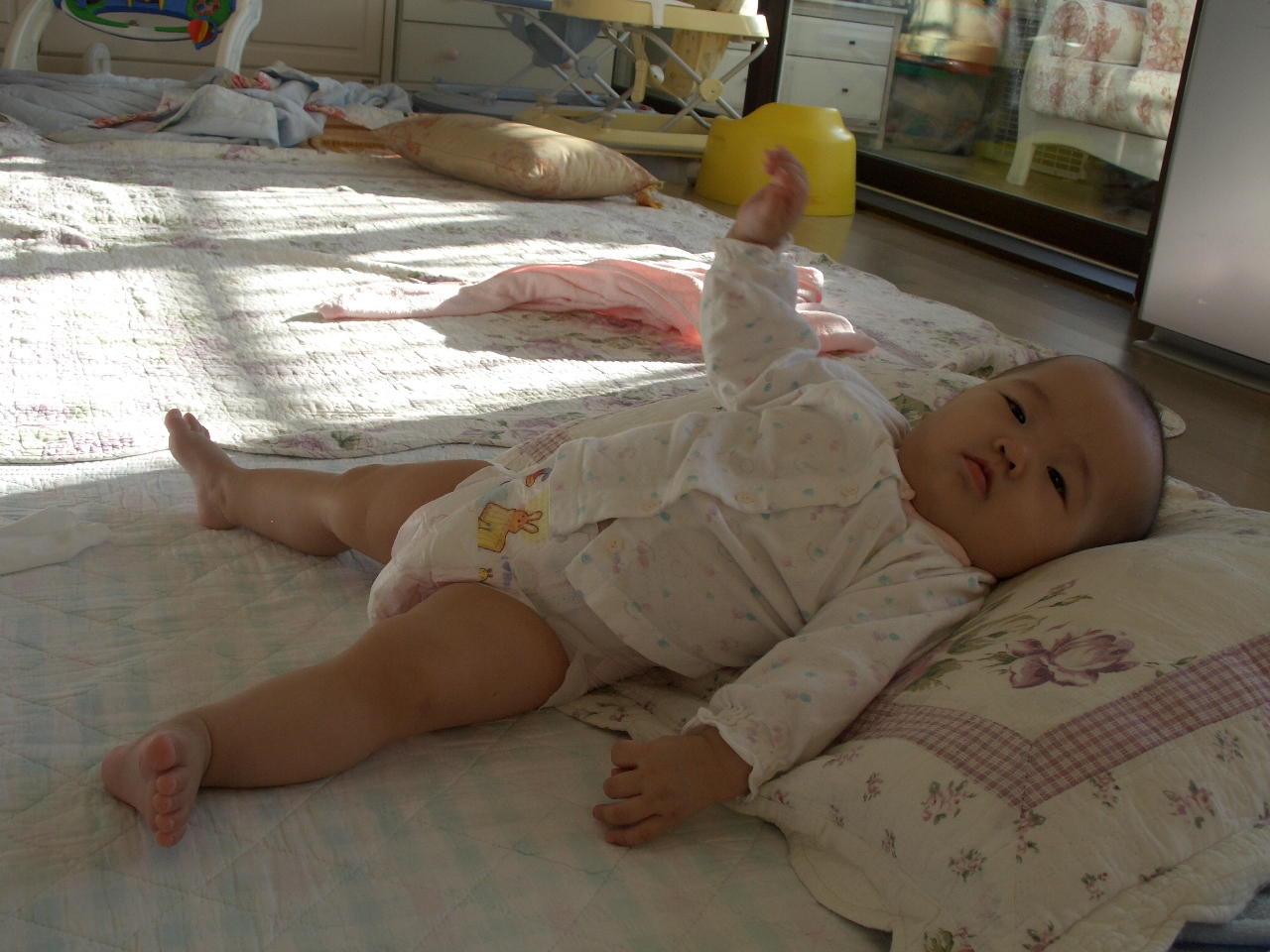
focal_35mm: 36
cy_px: 476
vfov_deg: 39.7
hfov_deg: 51.4
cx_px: 635
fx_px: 1321
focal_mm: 7.8
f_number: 3.6
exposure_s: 1/200
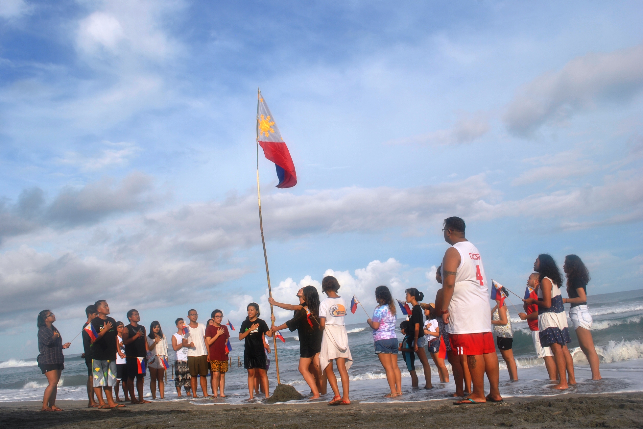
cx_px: 315
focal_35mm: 34
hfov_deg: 55.8
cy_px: 214
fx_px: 607
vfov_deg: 38.9
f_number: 8
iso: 100
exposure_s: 1/250
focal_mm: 22
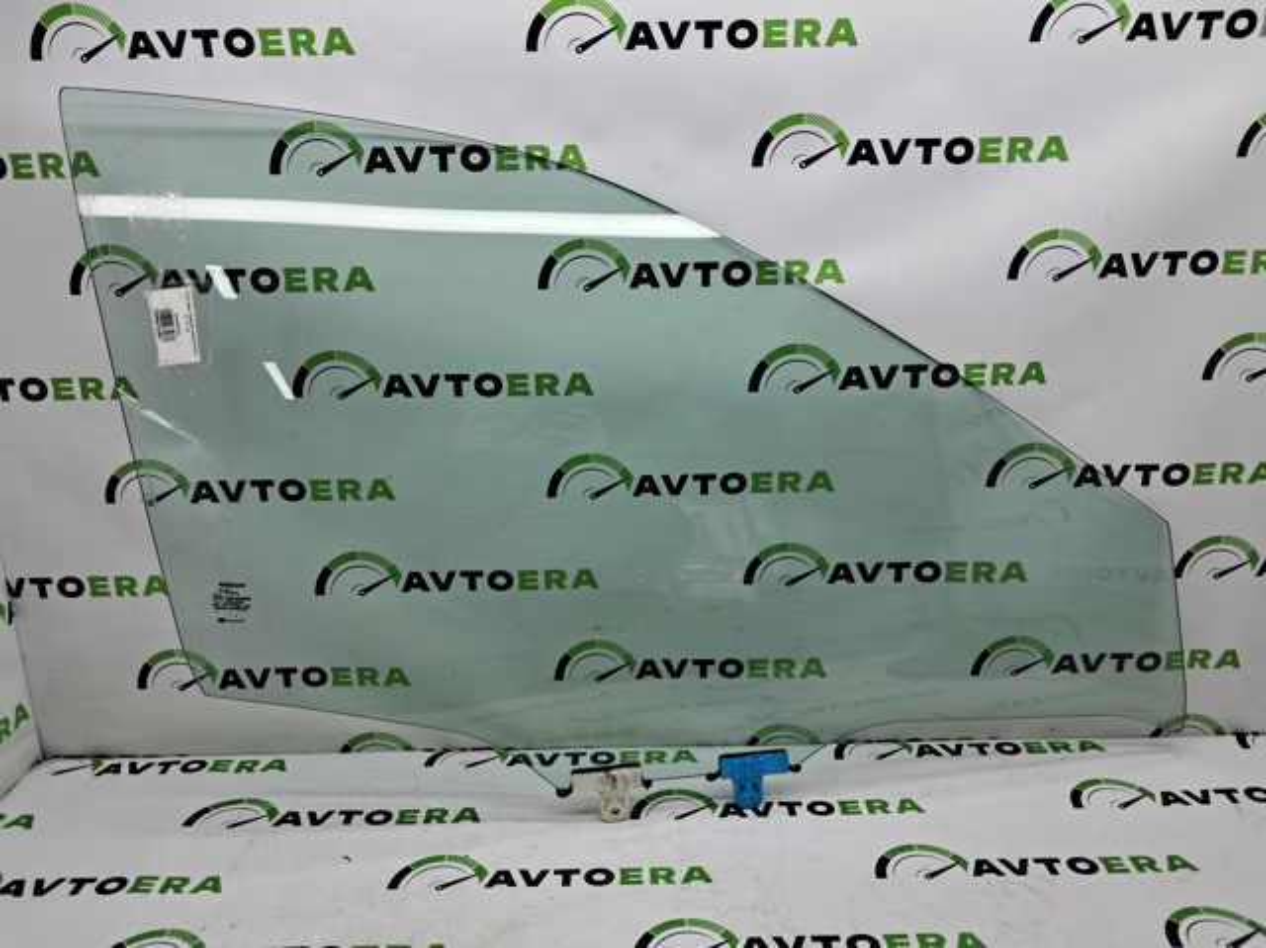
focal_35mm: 27
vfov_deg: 51.3
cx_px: 633
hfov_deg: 65.4
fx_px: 987
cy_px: 474
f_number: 1.8
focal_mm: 4
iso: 50
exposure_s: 1/100
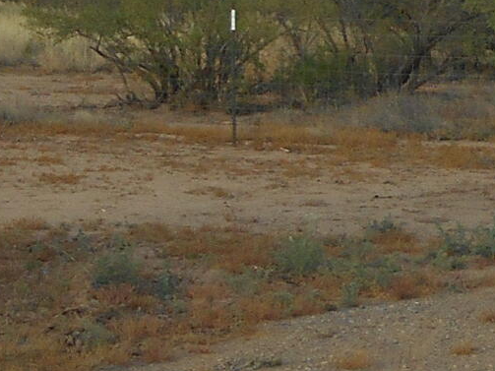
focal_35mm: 155
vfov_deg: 9.6
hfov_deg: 12.3
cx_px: 678
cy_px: 134
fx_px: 2216
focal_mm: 4.6
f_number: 3.2
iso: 80
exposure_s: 1/400
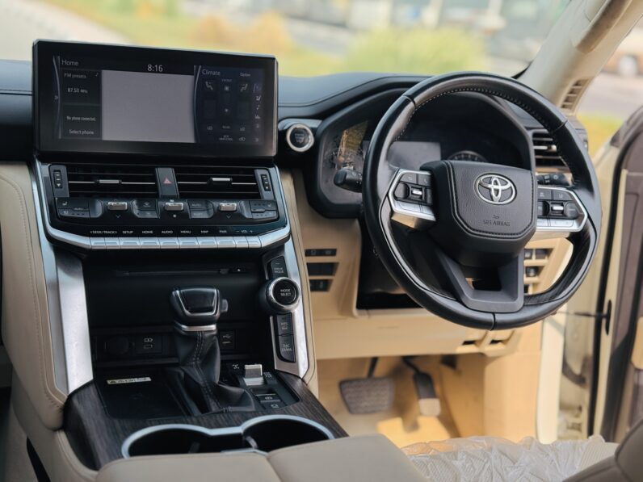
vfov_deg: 30.3
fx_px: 892
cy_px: 241
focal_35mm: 48
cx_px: 322
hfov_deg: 39.7
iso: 80
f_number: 1.78
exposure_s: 1/1484
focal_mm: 6.76
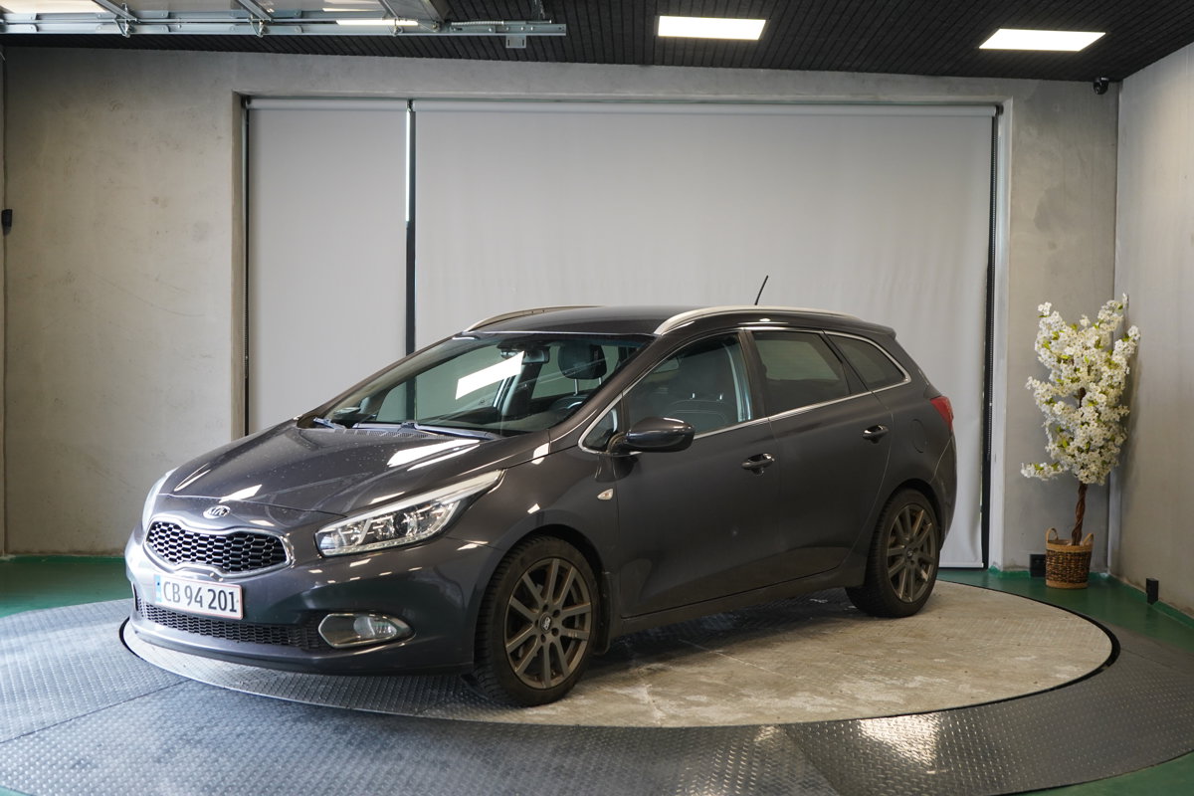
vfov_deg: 27.0
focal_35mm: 50
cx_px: 597
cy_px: 398
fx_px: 1658
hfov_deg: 39.6
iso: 1600
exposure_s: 1/160
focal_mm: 50
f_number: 4.5
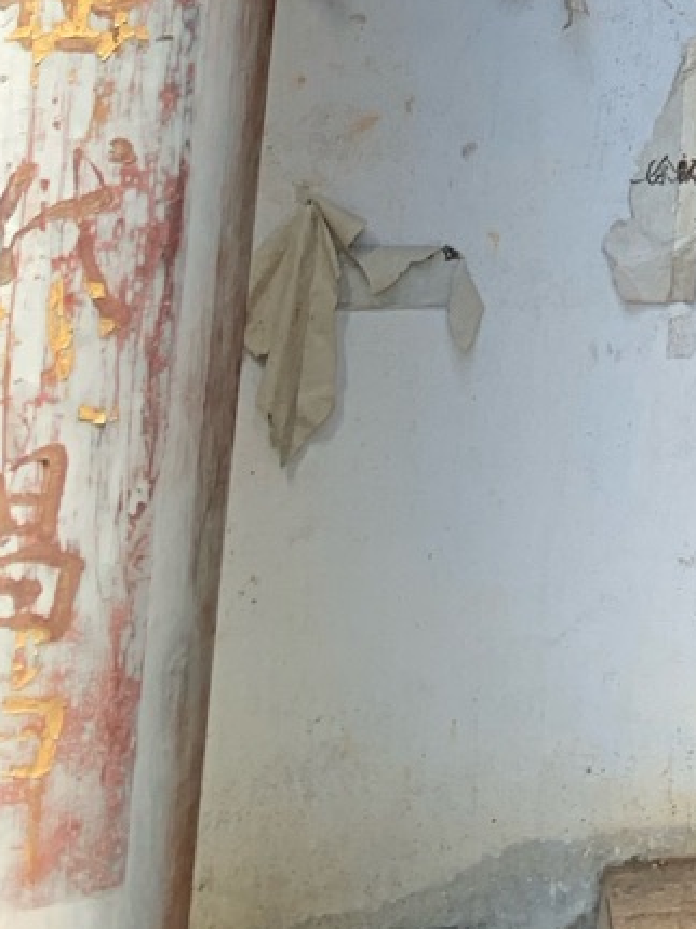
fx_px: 3247
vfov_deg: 13.6
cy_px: -994
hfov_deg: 10.8
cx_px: 1532
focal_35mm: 121
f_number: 1.8
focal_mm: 4.25
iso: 25
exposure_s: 1/122
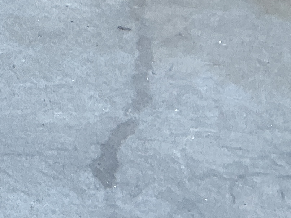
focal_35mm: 145
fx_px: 1219
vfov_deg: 9.5
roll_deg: +0.4
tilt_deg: -16.3
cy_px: -238
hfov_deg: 11.5
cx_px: -387
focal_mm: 3
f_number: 1.8
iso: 25
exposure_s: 1/120
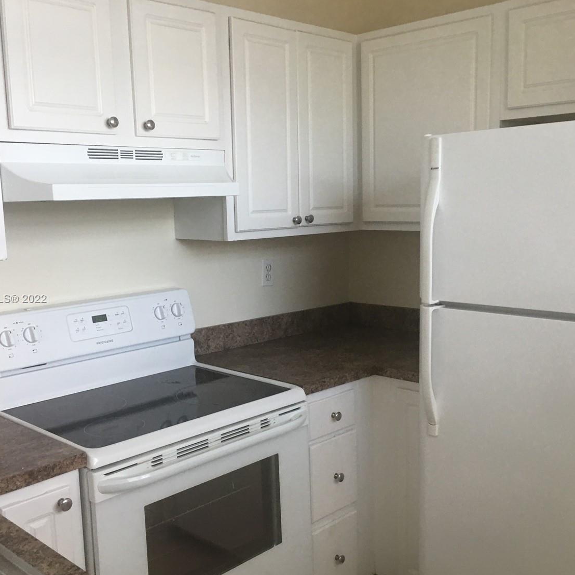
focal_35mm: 37
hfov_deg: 44.9
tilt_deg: -8.5
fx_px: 695
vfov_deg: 44.9
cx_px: 295
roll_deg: +2.0
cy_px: 299
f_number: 2.2
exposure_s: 1/30
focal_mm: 4.15
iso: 40
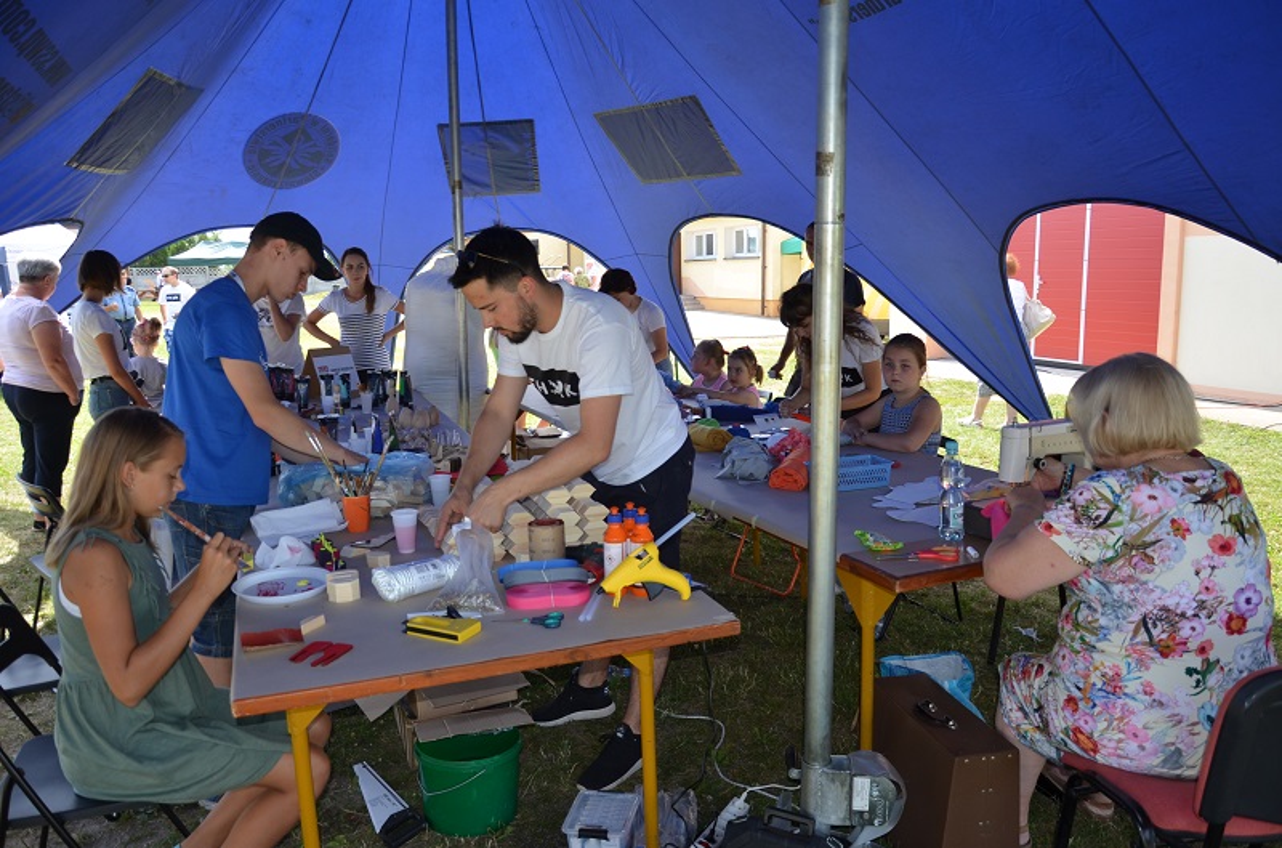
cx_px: 641
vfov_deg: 47.7
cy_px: 424
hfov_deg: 67.5
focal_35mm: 27
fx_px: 959
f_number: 3.5
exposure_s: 1/200
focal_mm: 18
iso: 110
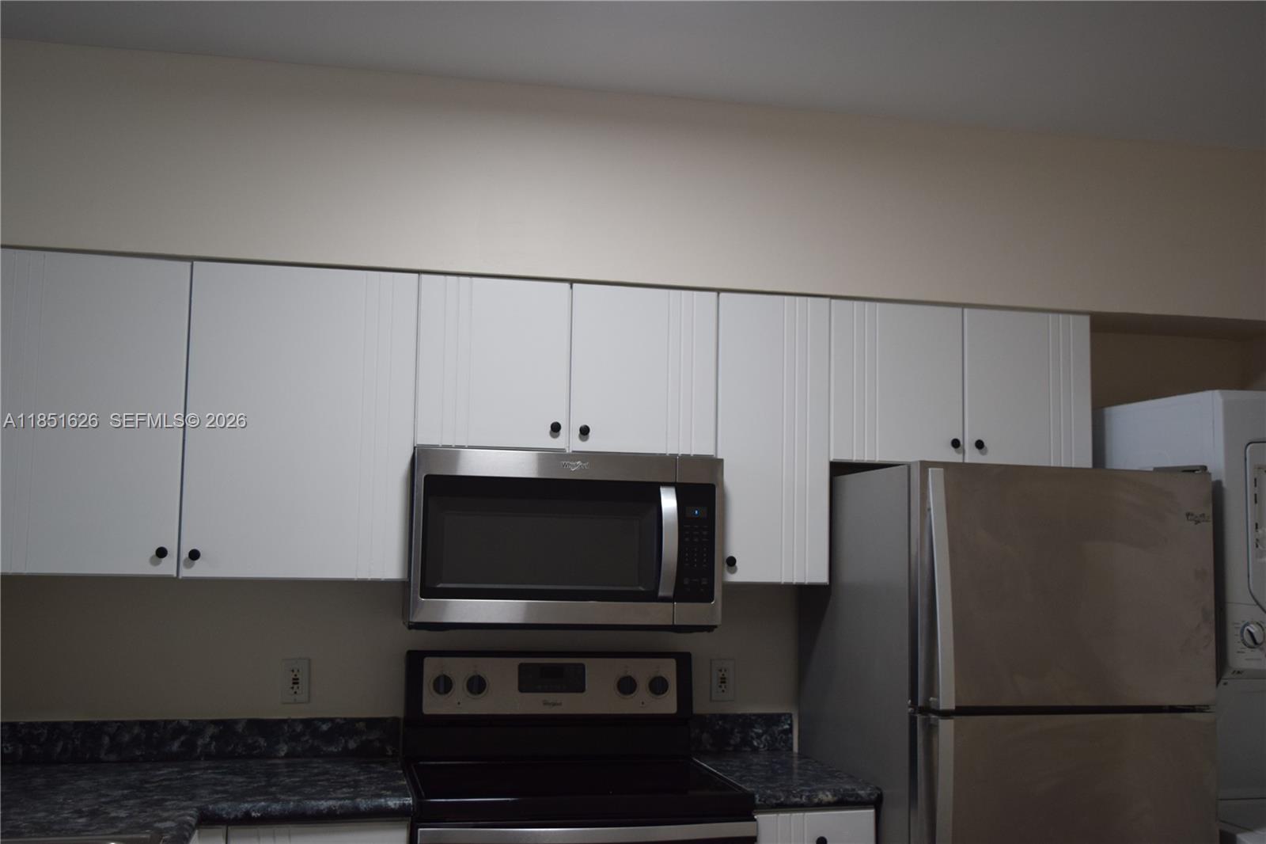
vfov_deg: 35.5
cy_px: 422
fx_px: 1318
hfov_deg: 51.3
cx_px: 633
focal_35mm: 38
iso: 900
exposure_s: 1/60
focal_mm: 25
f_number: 4
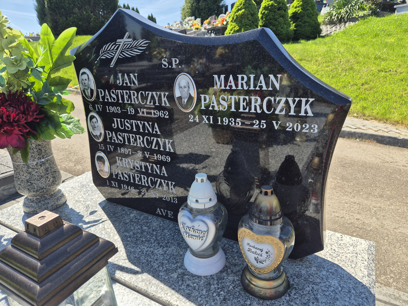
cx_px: 204
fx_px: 271
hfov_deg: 73.9
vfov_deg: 58.9
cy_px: 153
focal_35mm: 23
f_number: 1.8
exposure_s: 1/900
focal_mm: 5.4
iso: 25
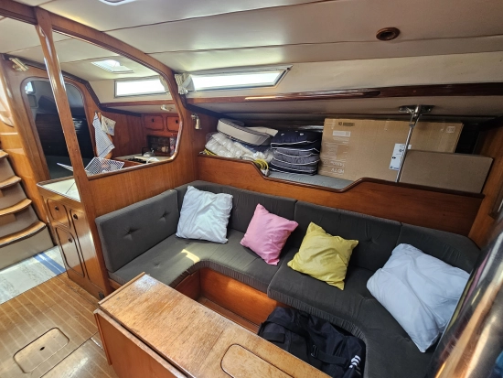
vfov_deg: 90.0
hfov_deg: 106.2
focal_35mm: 13
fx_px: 189
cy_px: 189
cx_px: 252
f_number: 2.2
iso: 160
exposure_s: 1/70.8
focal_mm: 2.2
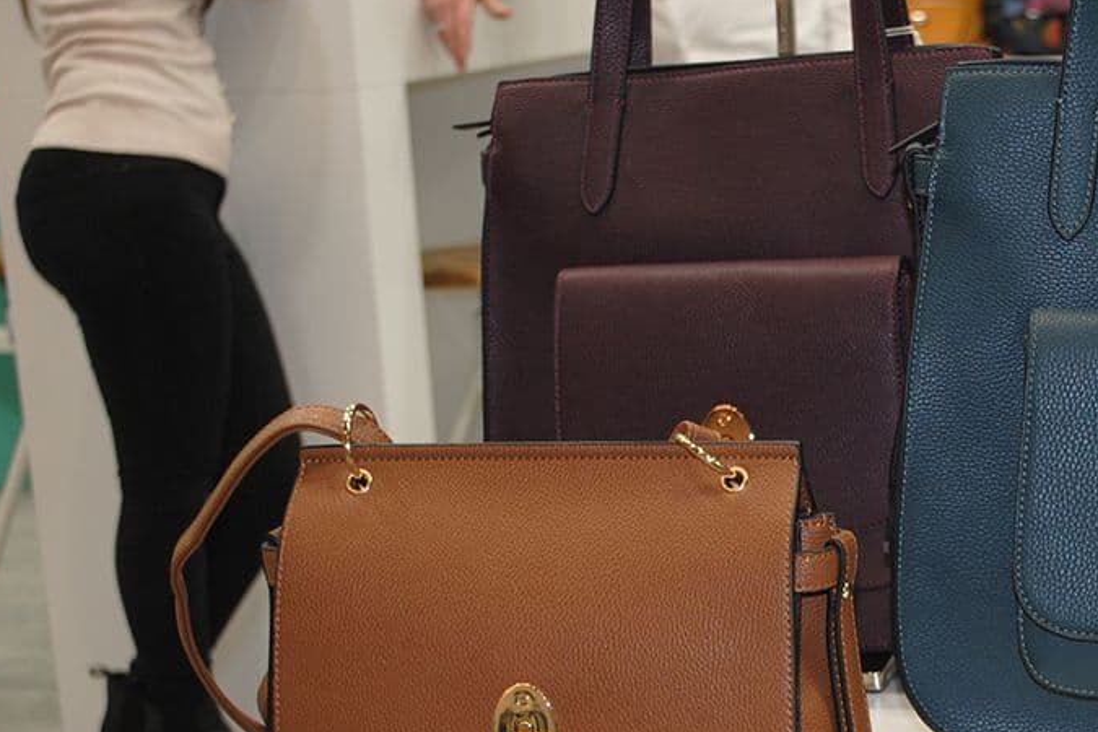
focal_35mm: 80
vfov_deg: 17.0
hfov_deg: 24.7
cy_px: 542
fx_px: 2440
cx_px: 958
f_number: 4.5
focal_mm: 30
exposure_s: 1/60
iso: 200
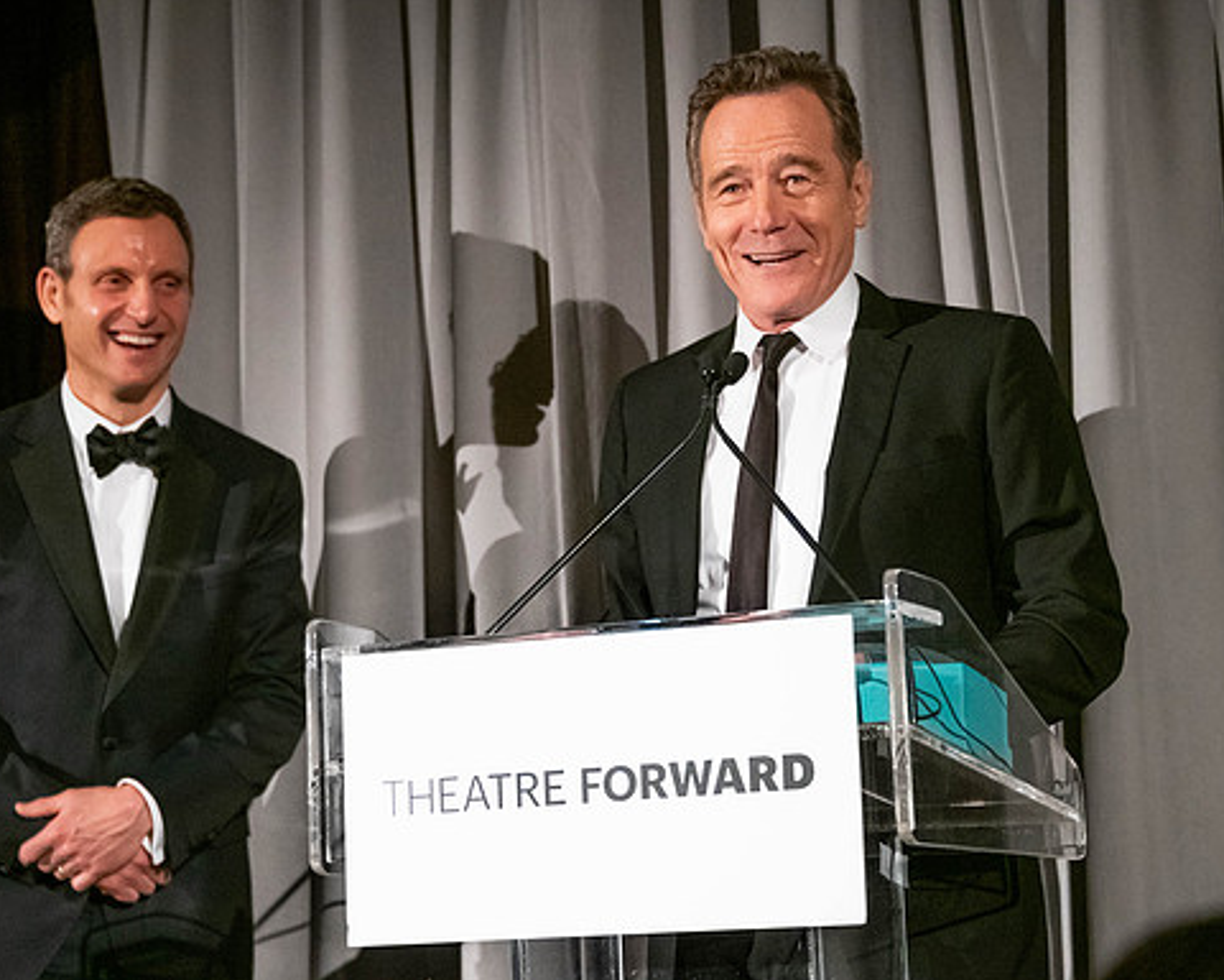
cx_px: 578
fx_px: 3260
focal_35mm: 90
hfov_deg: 21.3
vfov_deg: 17.1
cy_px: 472
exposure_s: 1/160
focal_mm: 72
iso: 2000
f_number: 5
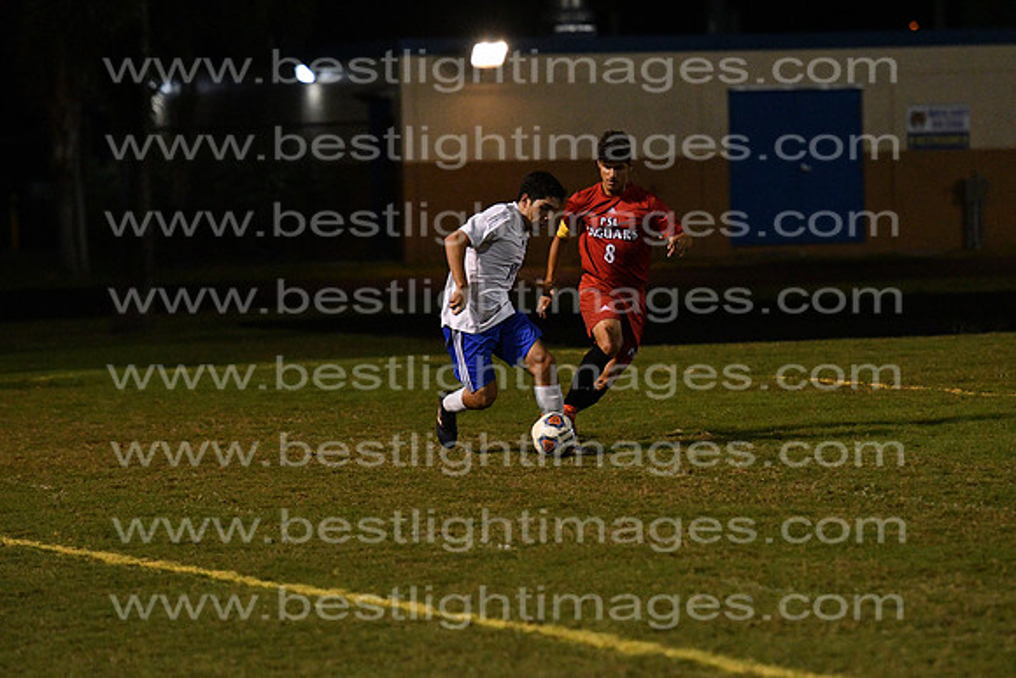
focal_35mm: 232
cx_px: 508
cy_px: 339
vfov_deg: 5.9
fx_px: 6563
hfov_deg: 8.9
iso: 6400
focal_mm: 155
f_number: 4
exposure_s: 1/1000
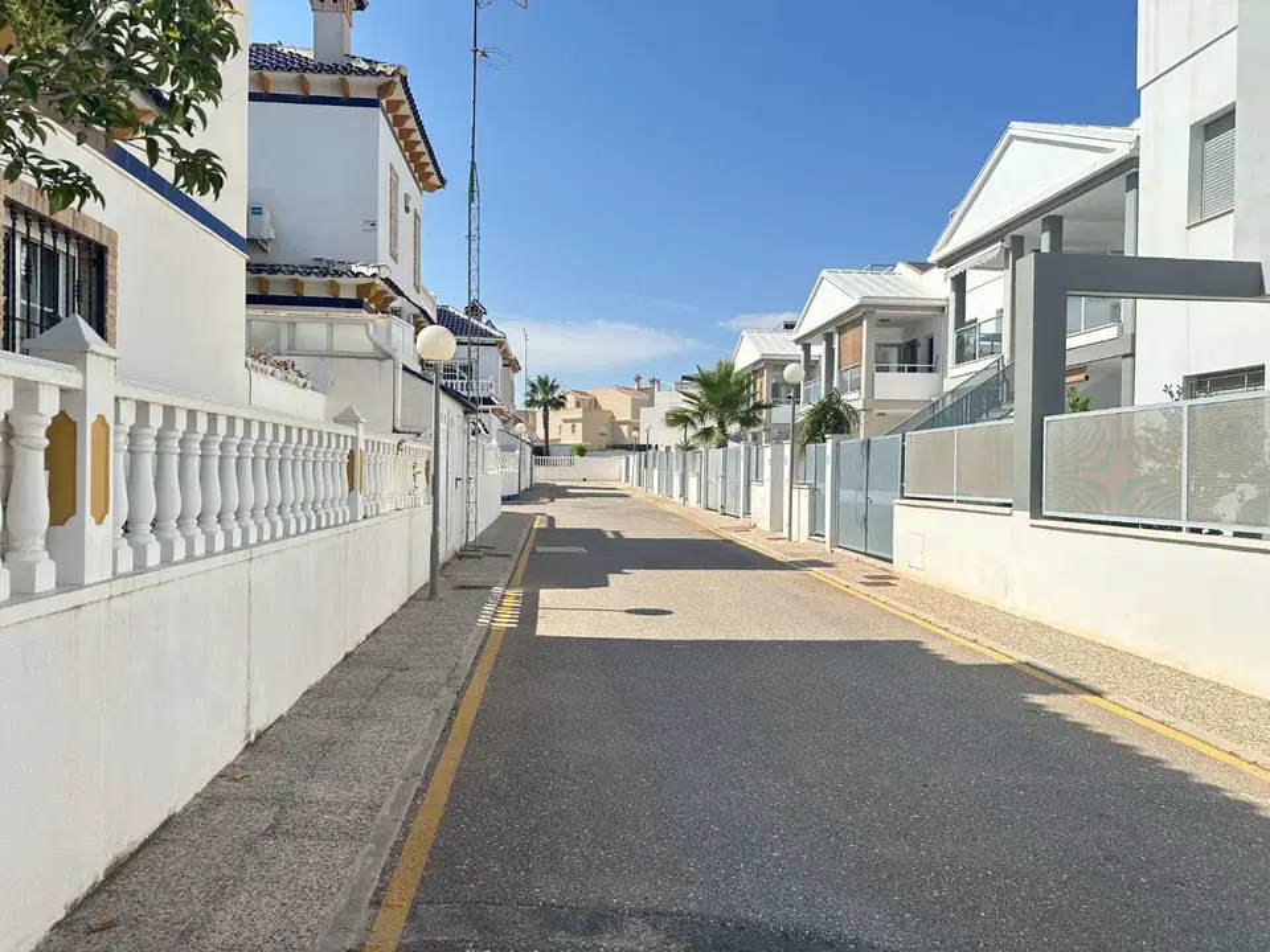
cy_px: 476
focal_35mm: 24
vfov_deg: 56.8
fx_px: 881
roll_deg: -1.0
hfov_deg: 71.6
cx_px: 635
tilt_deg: -0.5
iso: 80
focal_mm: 6.86
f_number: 1.78
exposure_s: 1/4545
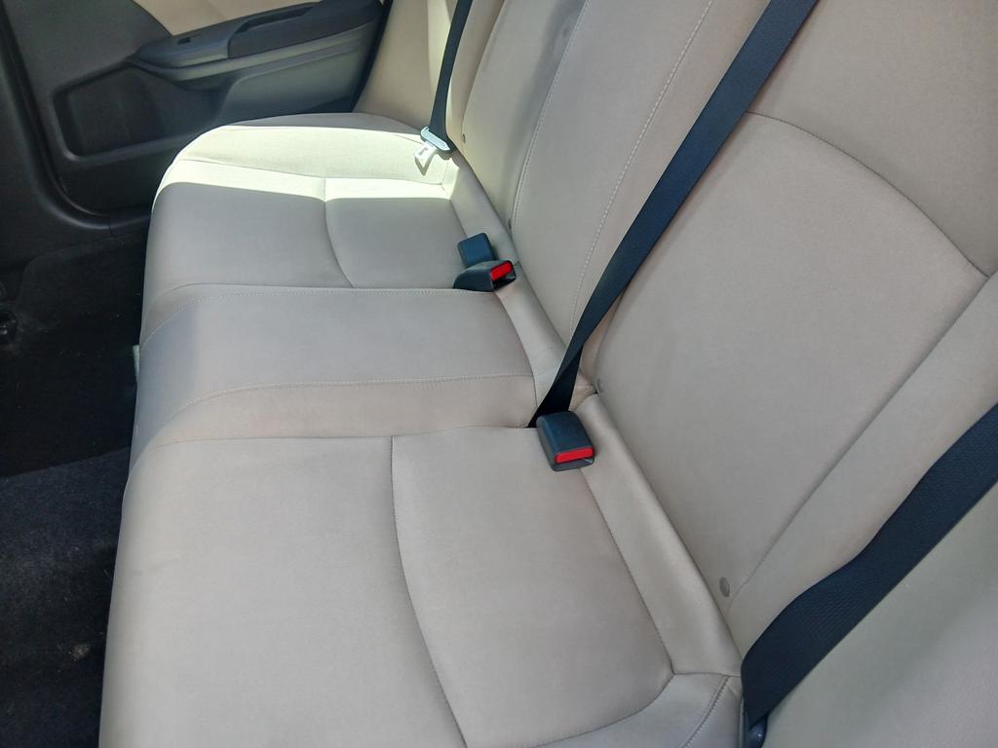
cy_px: 374
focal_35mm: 26
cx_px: 499
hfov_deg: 67.3
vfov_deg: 53.1
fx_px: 750
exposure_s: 1/120
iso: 40
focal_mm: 3.98
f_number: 1.8
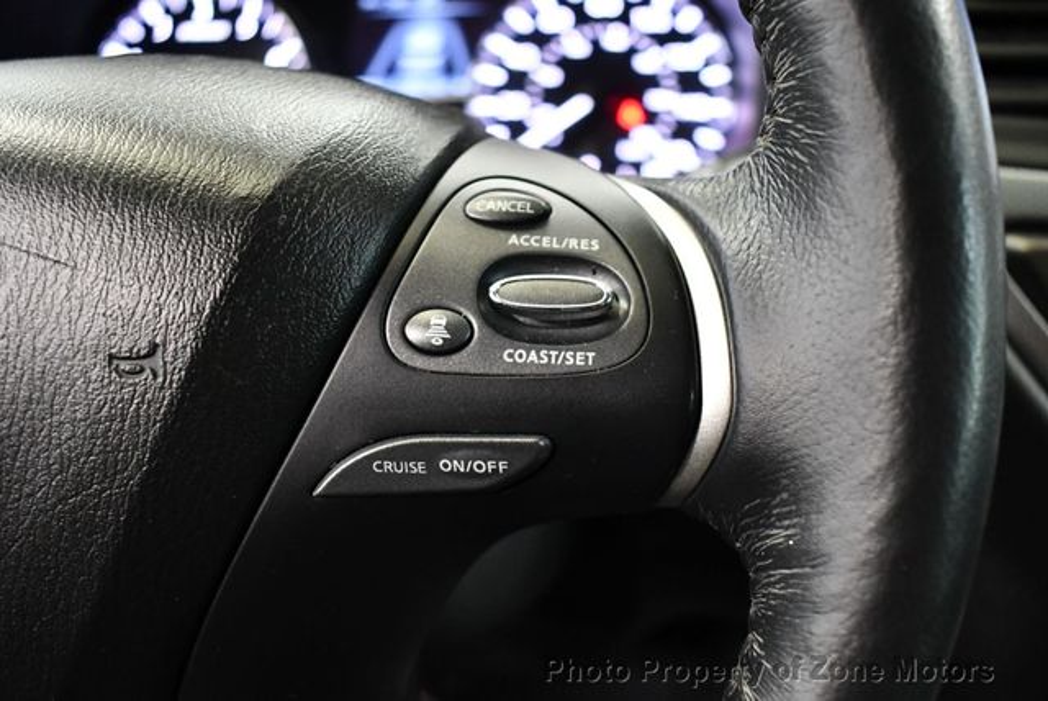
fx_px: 1049
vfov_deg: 36.9
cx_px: 524
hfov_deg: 53.1
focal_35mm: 36
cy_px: 350
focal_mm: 18
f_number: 3.5
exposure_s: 1/80
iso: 3200
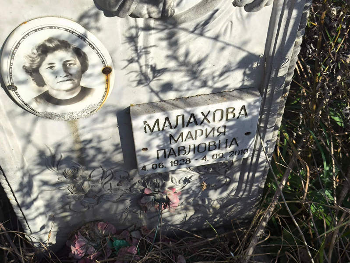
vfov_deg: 29.1
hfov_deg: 38.2
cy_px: 132
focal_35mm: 50
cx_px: 175
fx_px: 506
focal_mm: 4.71
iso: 50
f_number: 1.7
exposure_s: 1/1201
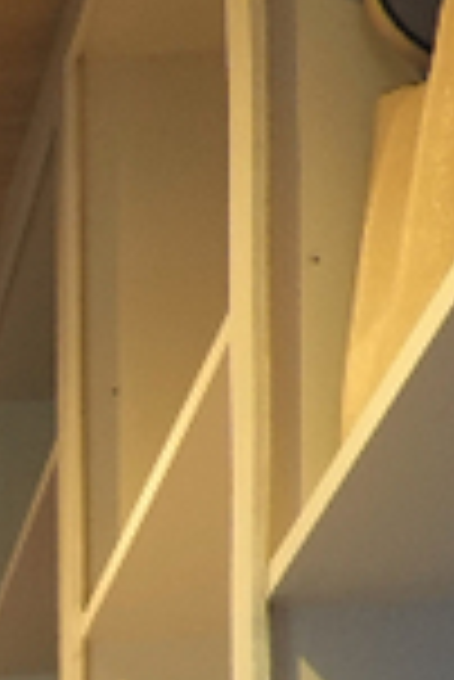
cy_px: 1662
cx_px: -805
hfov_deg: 8.4
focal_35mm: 143
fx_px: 2699
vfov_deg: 11.6
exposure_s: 1/30
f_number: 2.8
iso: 320
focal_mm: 9
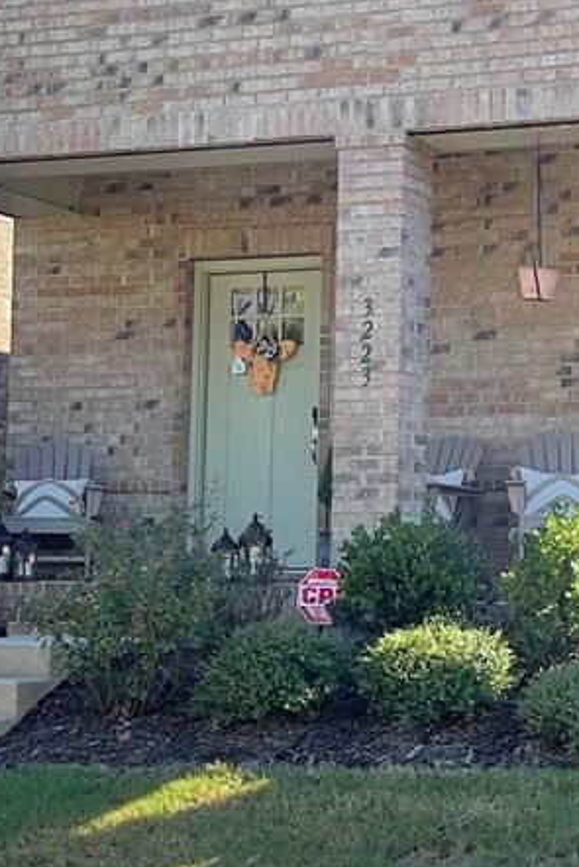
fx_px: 2266
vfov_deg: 21.7
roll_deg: -1.0
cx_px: 446
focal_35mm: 94
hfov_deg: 14.5
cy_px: 371
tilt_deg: +4.2
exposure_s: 1/538
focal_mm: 5.1
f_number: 1.6
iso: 50
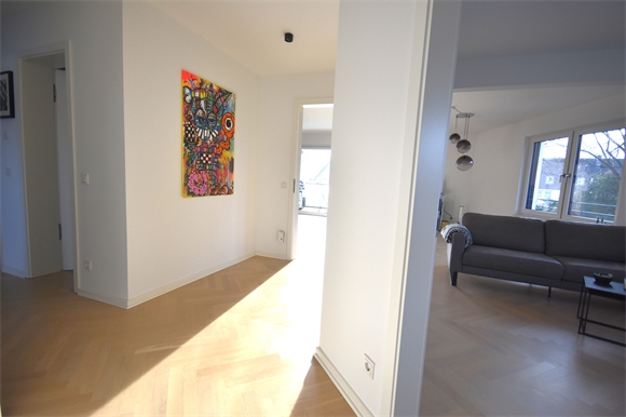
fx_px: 261
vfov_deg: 77.3
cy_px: 208
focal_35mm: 15
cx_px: 313
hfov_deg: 100.4
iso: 800
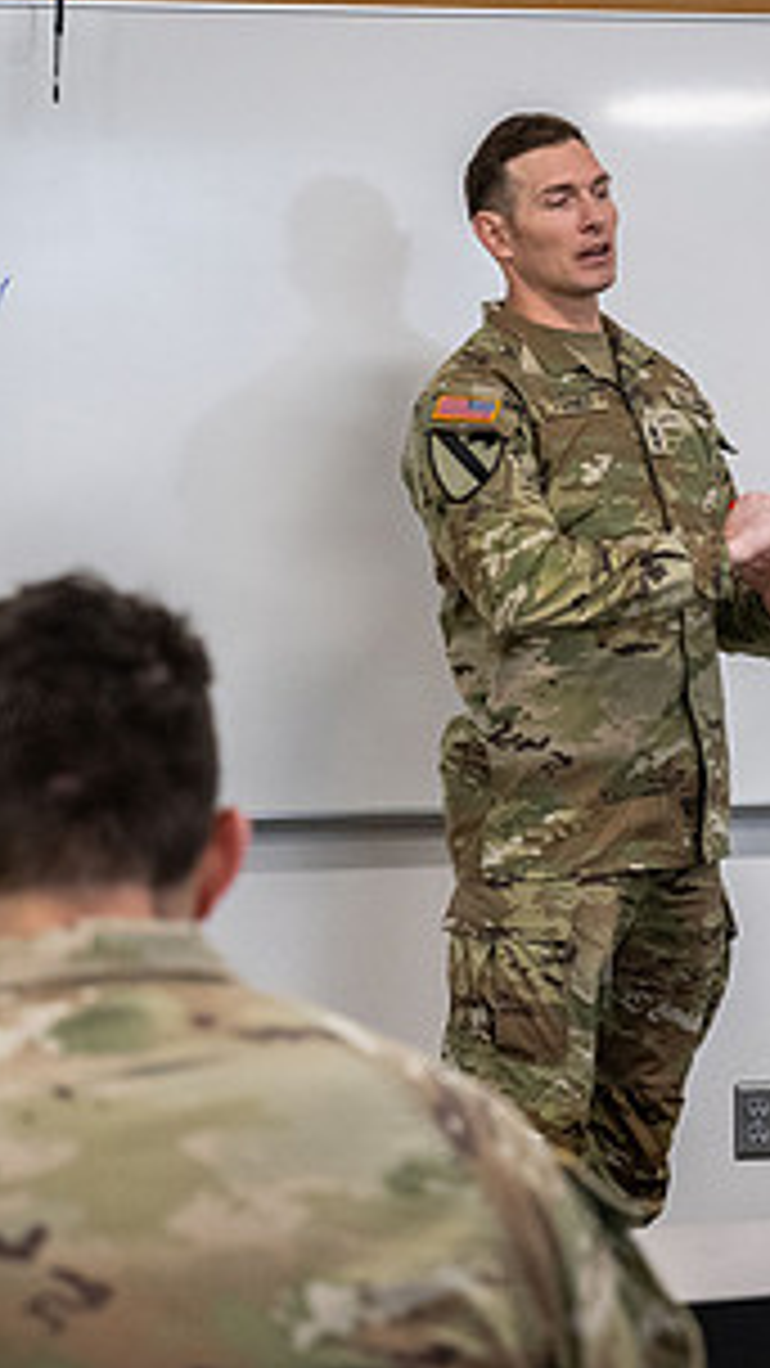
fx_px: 5154
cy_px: 623
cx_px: 716
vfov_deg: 15.1
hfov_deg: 8.5
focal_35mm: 142
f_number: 4
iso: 2500
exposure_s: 1/400
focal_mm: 70
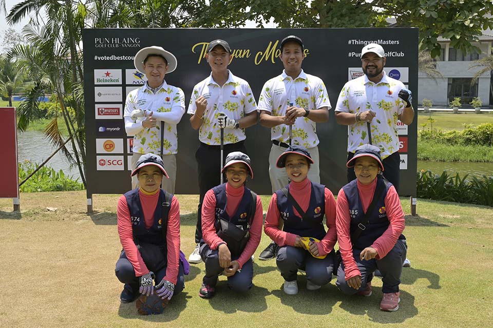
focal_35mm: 30
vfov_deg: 42.9
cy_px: 164
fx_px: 417
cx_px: 246
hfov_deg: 61.1
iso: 100
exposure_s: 1/250
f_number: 8
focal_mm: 30.5
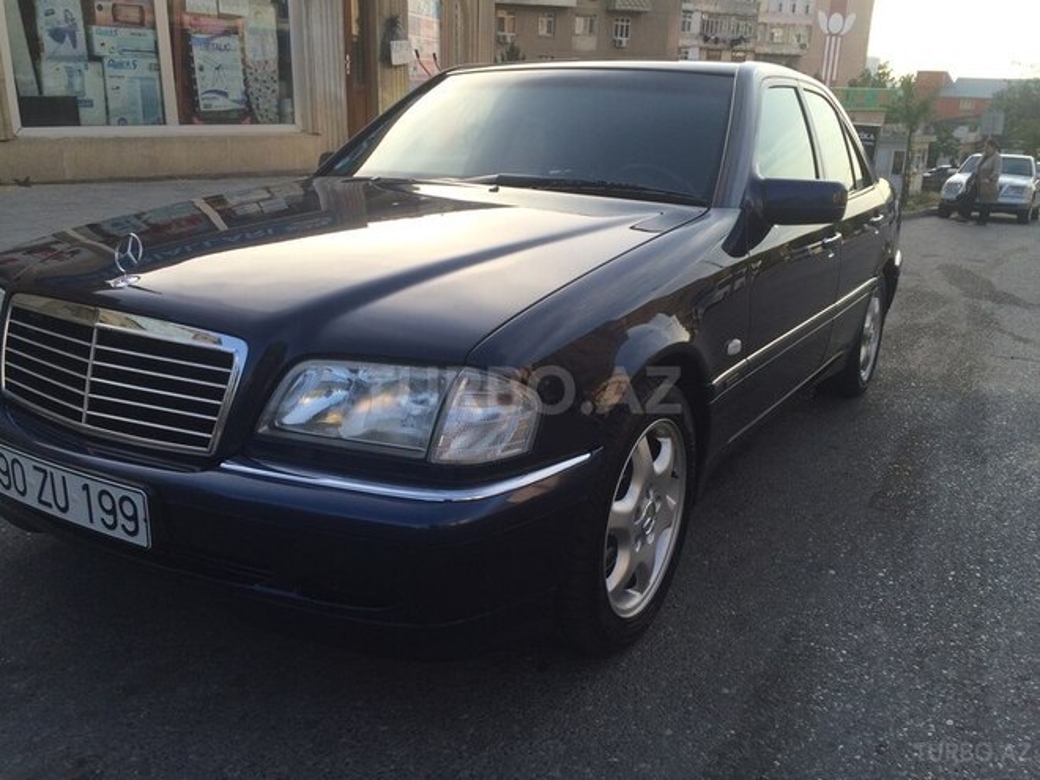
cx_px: 520
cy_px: 390
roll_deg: -1.3
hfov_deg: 61.7
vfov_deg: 48.2
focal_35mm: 29
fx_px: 871
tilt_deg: -20.2
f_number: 2.2
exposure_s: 1/494
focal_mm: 4.15
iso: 32
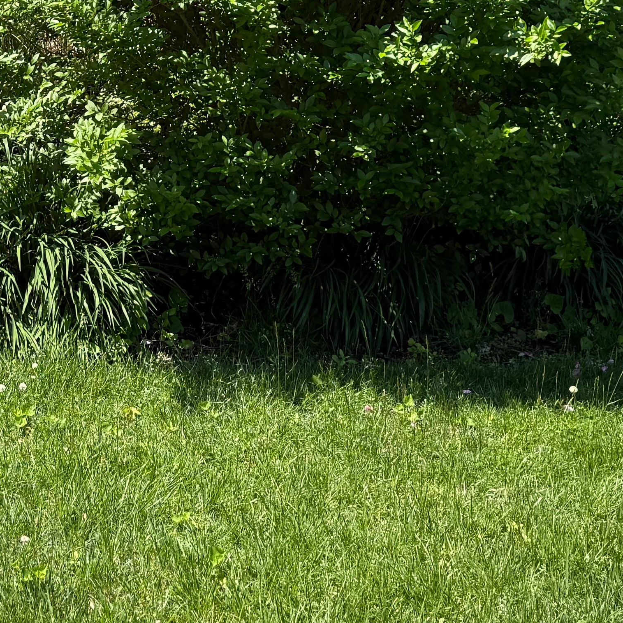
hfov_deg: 20.9
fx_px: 1629
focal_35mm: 80
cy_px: 19
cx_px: -15
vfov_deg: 21.0
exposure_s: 1/1553
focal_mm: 6.76
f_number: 1.78
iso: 80
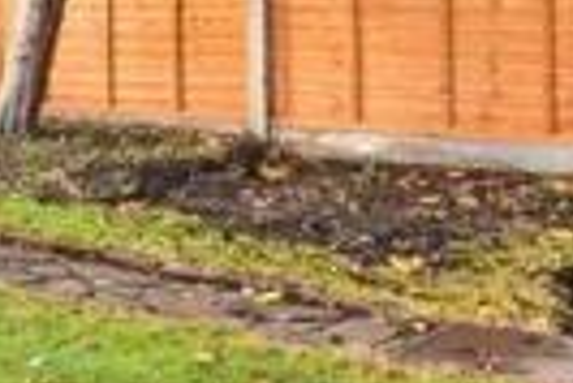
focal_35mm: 74
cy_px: 37
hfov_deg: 20.5
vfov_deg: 18.2
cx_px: -422
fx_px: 1179
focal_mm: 10
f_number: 6.3
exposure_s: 1/200
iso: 200
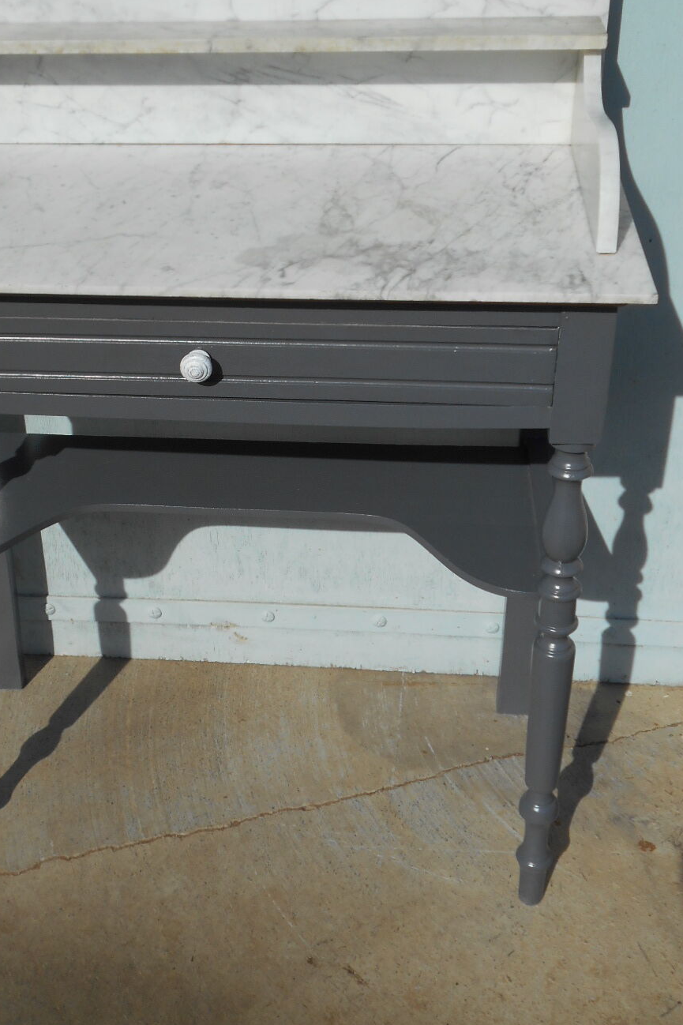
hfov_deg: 26.8
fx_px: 1423
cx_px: 223
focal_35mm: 50
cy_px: 458
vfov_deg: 39.6
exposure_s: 1/1250
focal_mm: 6.7
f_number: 3.9
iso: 80
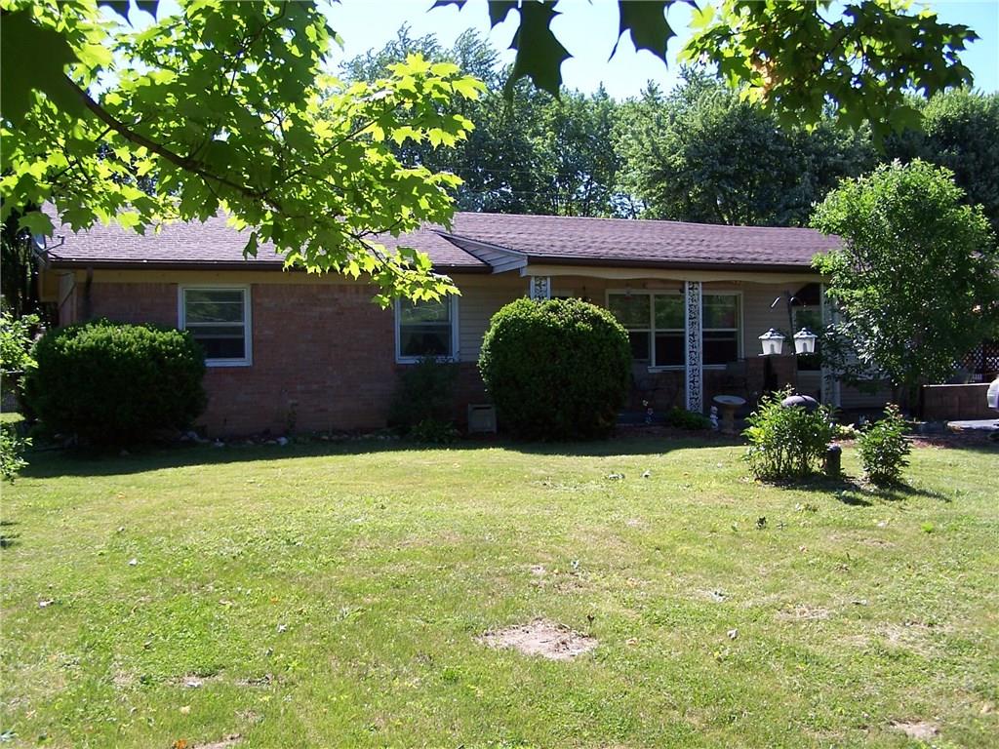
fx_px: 1097
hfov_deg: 49.0
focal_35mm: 38
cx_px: 500
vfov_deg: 37.7
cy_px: 374
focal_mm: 6.3
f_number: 2.8
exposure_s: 1/500
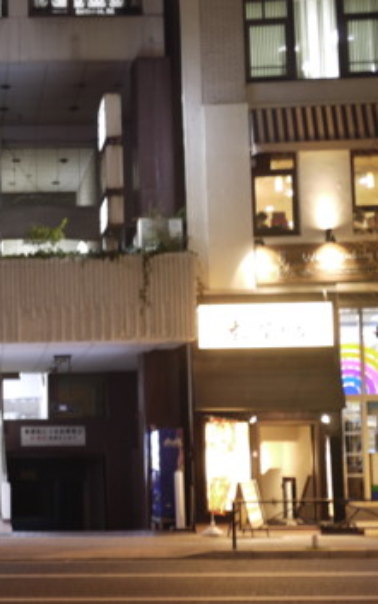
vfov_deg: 28.5
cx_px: -43
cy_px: 342
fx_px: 1185
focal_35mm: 72
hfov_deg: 17.5
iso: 100
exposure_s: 1/5
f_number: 1.7
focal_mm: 20
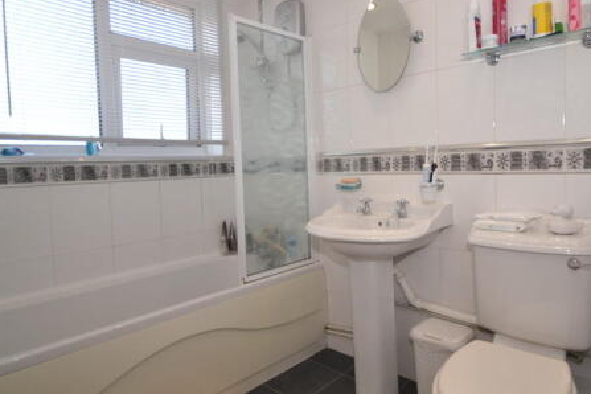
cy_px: 175
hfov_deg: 77.7
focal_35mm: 22
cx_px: 354
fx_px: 361
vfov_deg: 57.1
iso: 400
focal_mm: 10
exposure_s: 1/200
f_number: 4
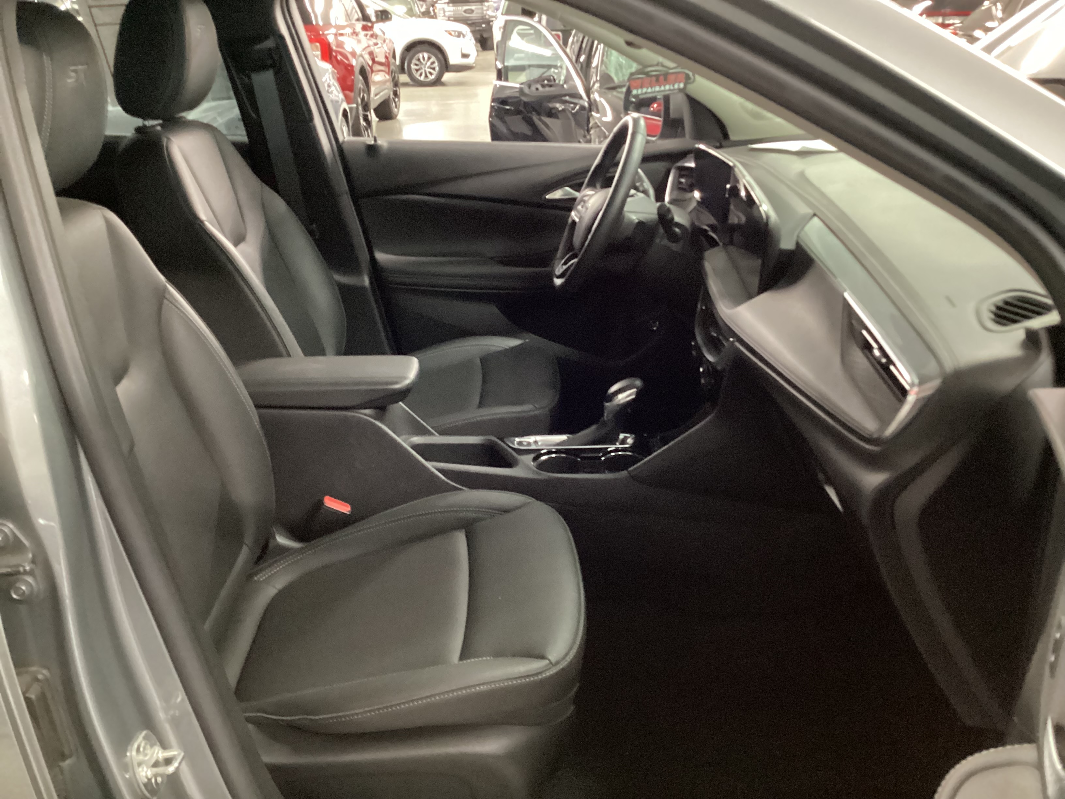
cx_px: 532
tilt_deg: -24.5
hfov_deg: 58.4
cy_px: 400
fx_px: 954
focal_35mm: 31
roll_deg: +2.2
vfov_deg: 45.4
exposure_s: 1/17
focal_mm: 3.3
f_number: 2.4
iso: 640
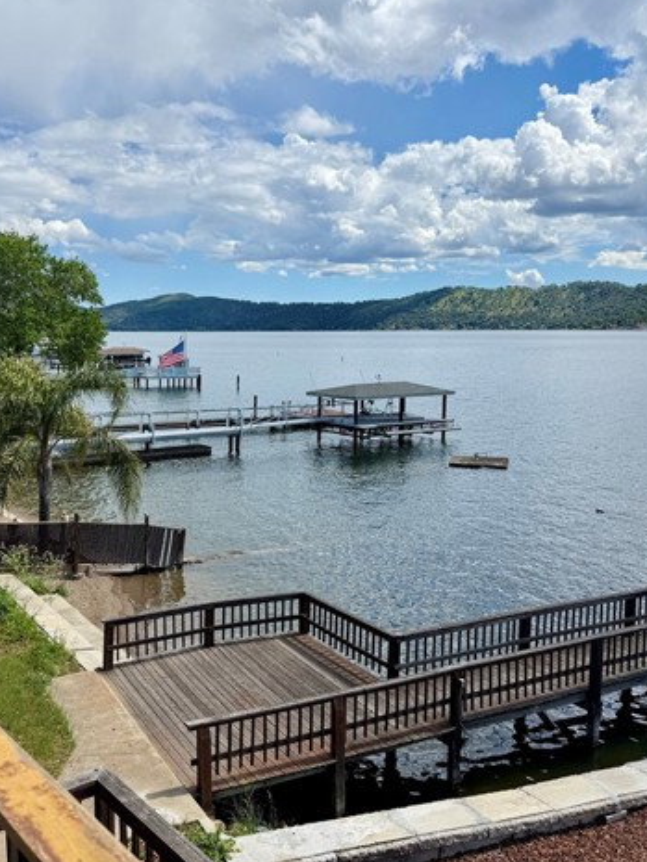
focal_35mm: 33
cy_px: 421
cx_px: 198
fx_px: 822
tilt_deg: -3.0
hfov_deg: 42.2
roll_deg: +1.7
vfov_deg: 55.3
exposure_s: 1/6711
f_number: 1.78
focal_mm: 6.76
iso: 80
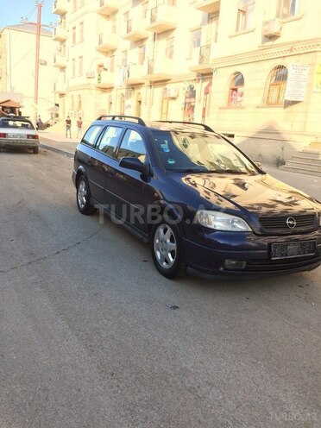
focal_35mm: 29
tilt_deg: -15.1
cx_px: 160
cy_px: 214
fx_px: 359
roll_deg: -3.3
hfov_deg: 48.2
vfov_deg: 61.7
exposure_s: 1/500
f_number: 2.2
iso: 32
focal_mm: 4.15
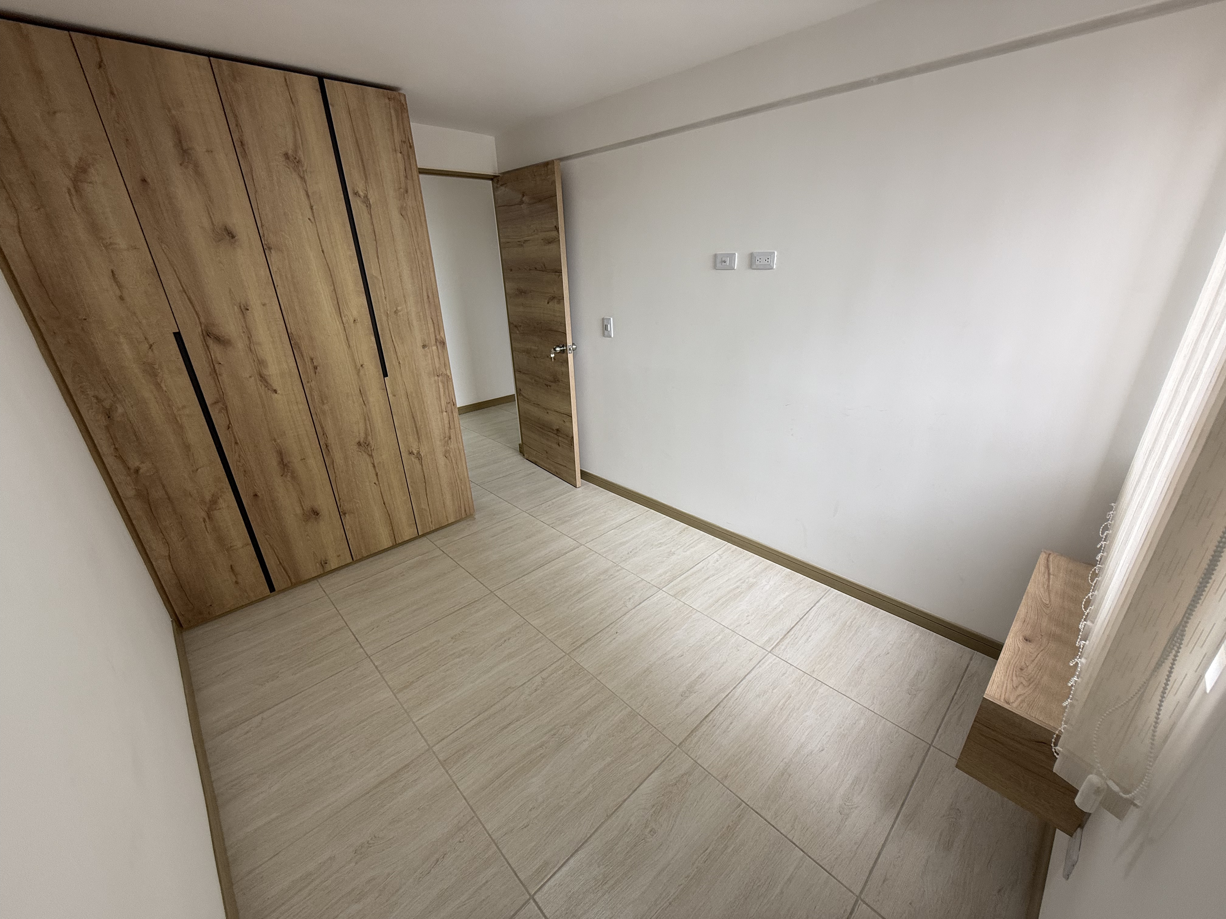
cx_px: 613
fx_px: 496
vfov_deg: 85.7
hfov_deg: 102.1
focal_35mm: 14
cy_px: 460
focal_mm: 2.22
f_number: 2.2
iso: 64
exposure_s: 1/99
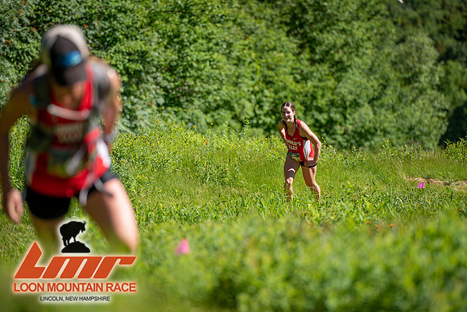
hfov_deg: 10.3
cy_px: 156
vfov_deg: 6.9
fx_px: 2595
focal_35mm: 200
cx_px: 234
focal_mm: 200
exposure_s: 1/800
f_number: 3.5
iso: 100
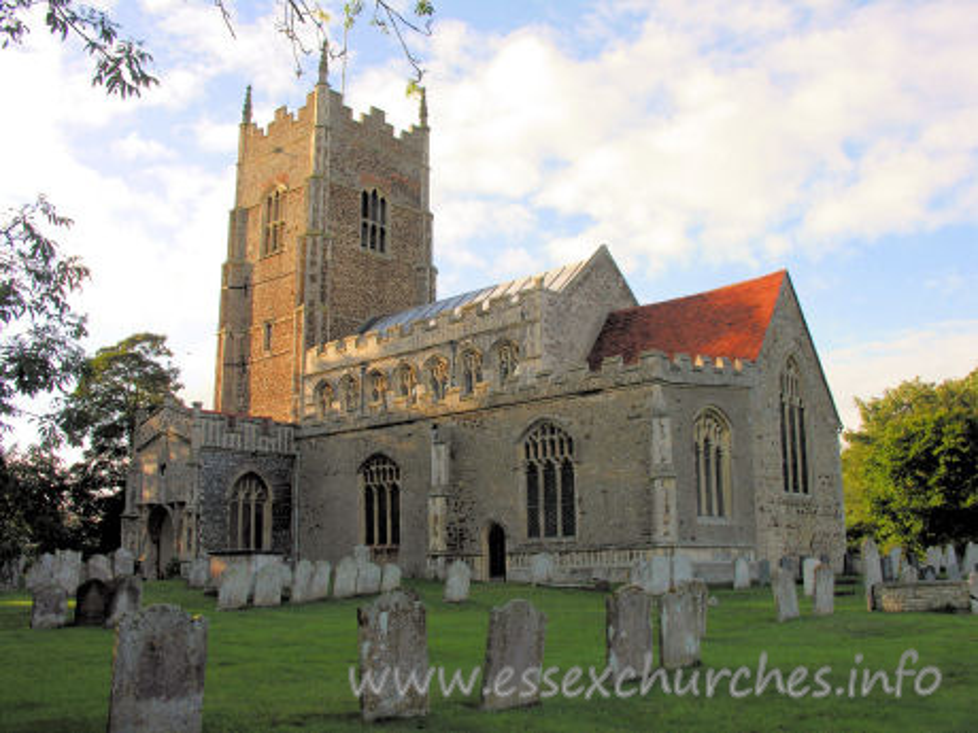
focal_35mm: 35
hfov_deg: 52.6
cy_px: 366
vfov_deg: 40.7
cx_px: 489
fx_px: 989
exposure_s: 1/118
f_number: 5
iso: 50
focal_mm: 8.9
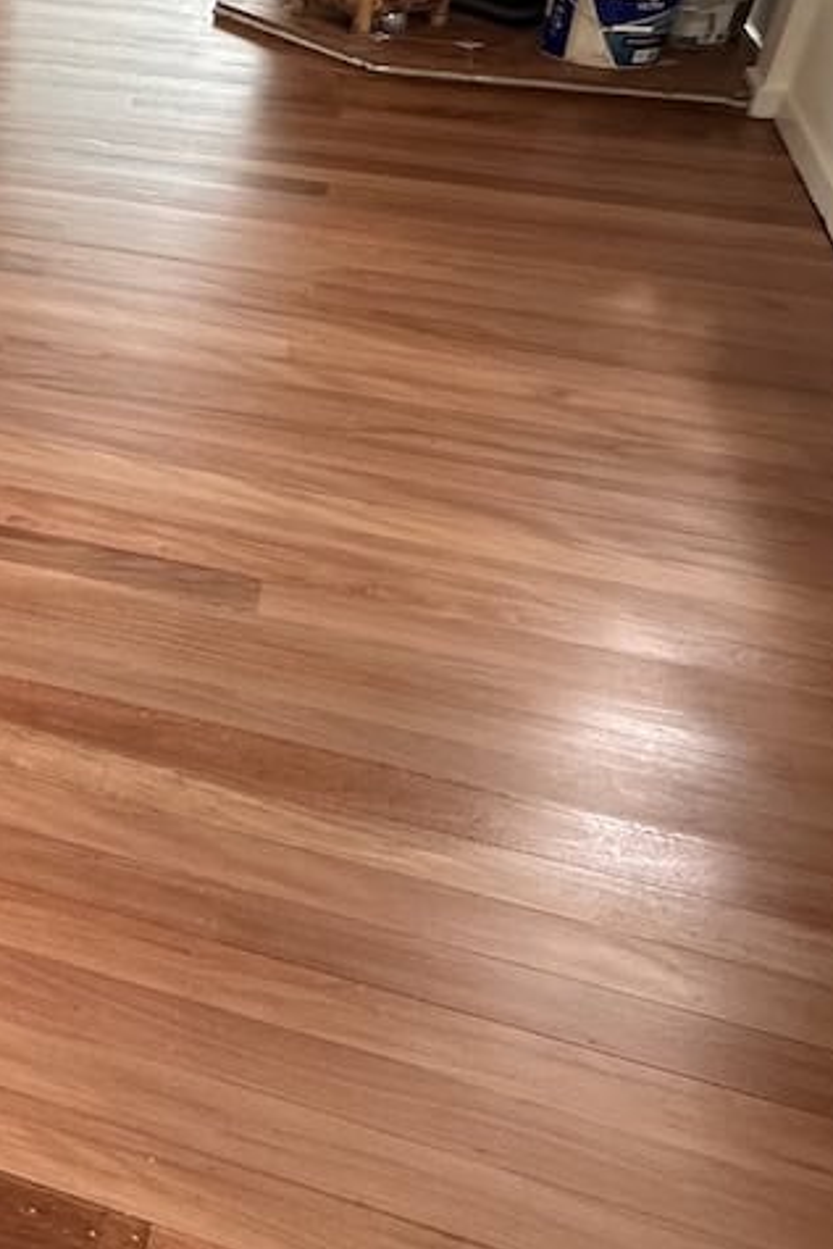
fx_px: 1595
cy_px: 461
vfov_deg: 42.4
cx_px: -352
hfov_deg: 24.2
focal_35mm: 46
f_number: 2.2
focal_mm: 2.2
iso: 160
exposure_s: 1/99
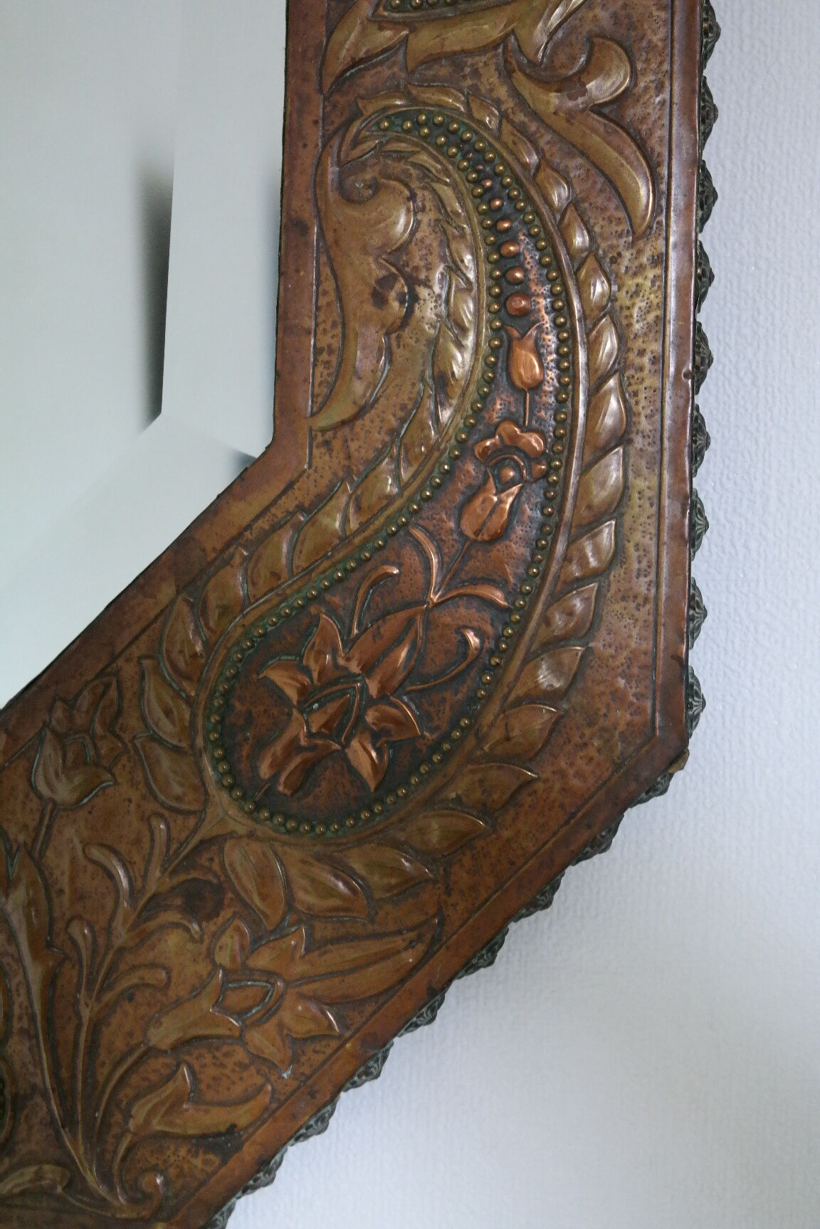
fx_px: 1811
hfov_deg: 25.5
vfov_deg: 37.5
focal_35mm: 53
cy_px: 614
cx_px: 410
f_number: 5.6
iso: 3200
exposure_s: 1/60
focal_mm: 35
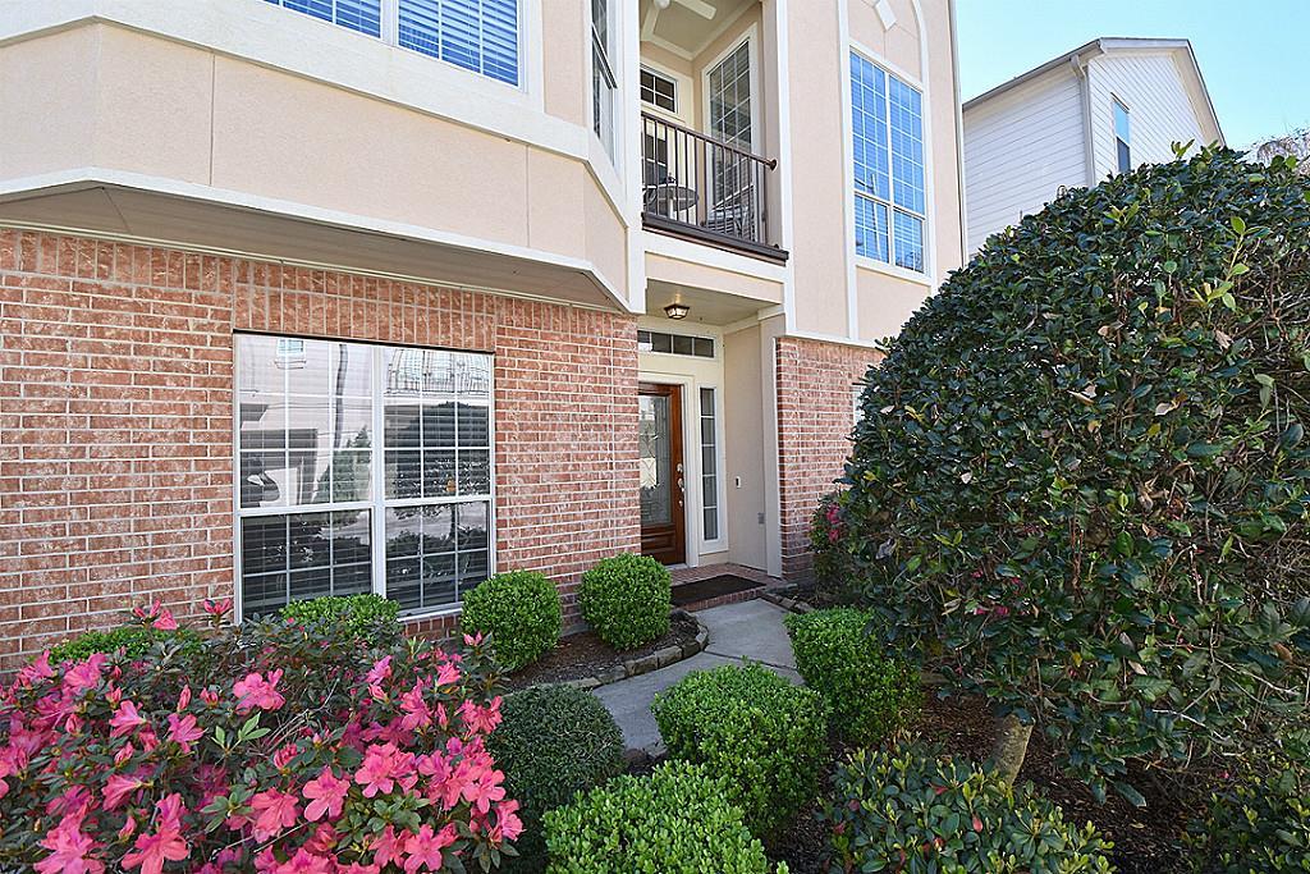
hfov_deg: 100.4
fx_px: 546
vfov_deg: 77.3
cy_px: 437
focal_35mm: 15
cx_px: 655
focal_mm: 10
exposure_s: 1/200
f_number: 7.1
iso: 250
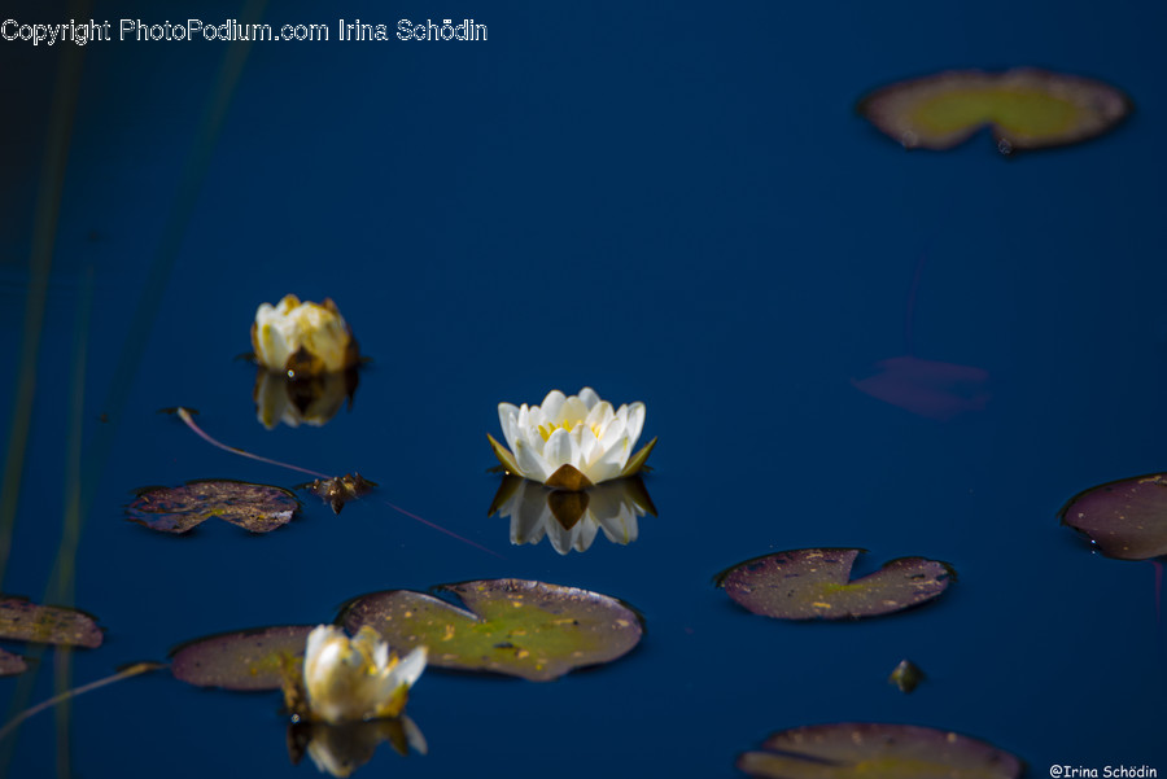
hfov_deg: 3.4
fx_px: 19458
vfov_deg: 2.3
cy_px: 390
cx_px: 584
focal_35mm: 600
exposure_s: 1/1000
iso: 640
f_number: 8
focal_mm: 600
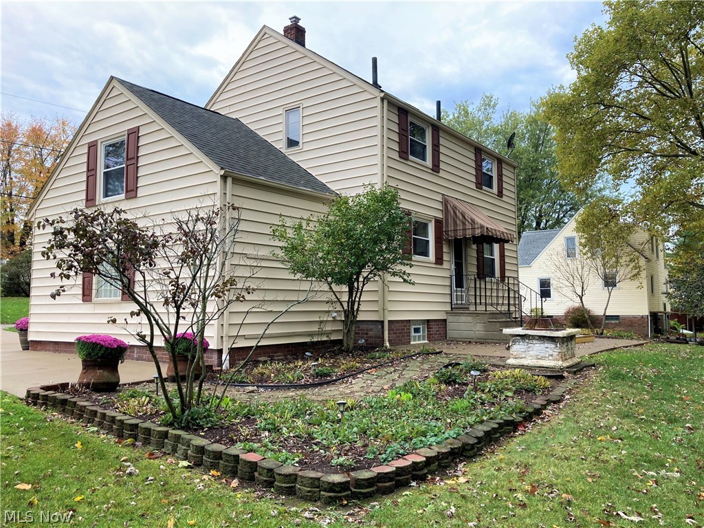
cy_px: 264
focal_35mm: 28
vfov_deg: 49.7
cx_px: 352
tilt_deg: +5.5
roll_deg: -0.4
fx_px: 569
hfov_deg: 63.4
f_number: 1.8
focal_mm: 3.99
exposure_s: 1/279
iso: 20
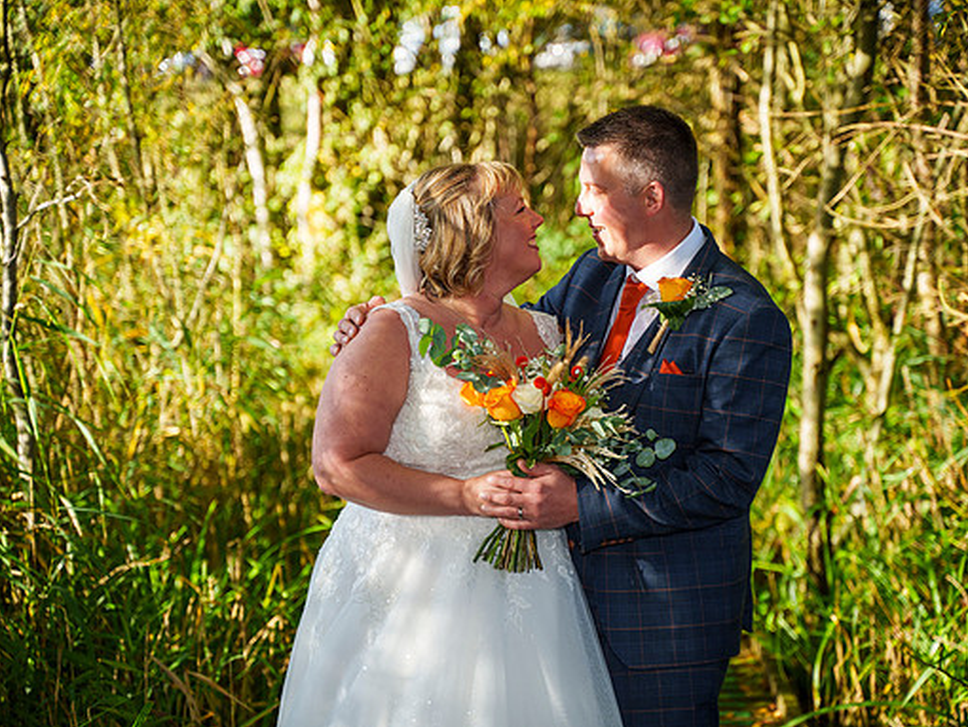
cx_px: 541
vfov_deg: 18.0
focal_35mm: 82
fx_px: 2294
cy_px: 364
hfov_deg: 23.8
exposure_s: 1/800
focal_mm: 75
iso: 400
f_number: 3.2
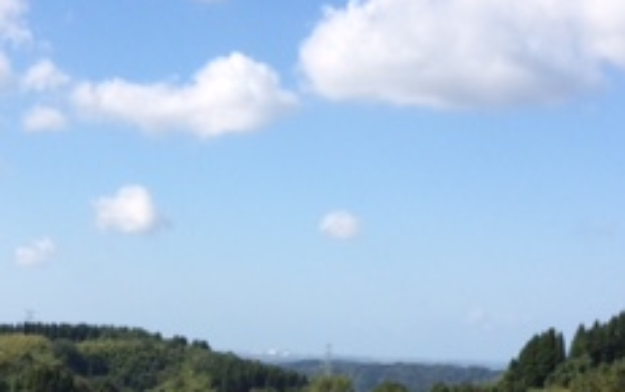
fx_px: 1450
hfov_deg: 24.2
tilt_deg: -2.6
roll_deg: -2.5
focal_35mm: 85
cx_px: 216
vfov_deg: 15.1
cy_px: 408
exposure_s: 1/2053
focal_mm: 4.15
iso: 32
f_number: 2.2
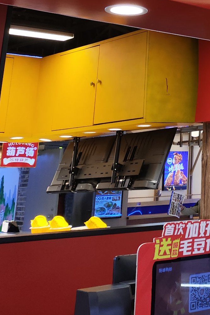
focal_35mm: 68
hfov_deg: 17.9
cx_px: 312
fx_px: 595
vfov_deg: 26.7
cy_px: -52
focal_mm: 4.68
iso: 50
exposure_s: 1/100
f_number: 1.8
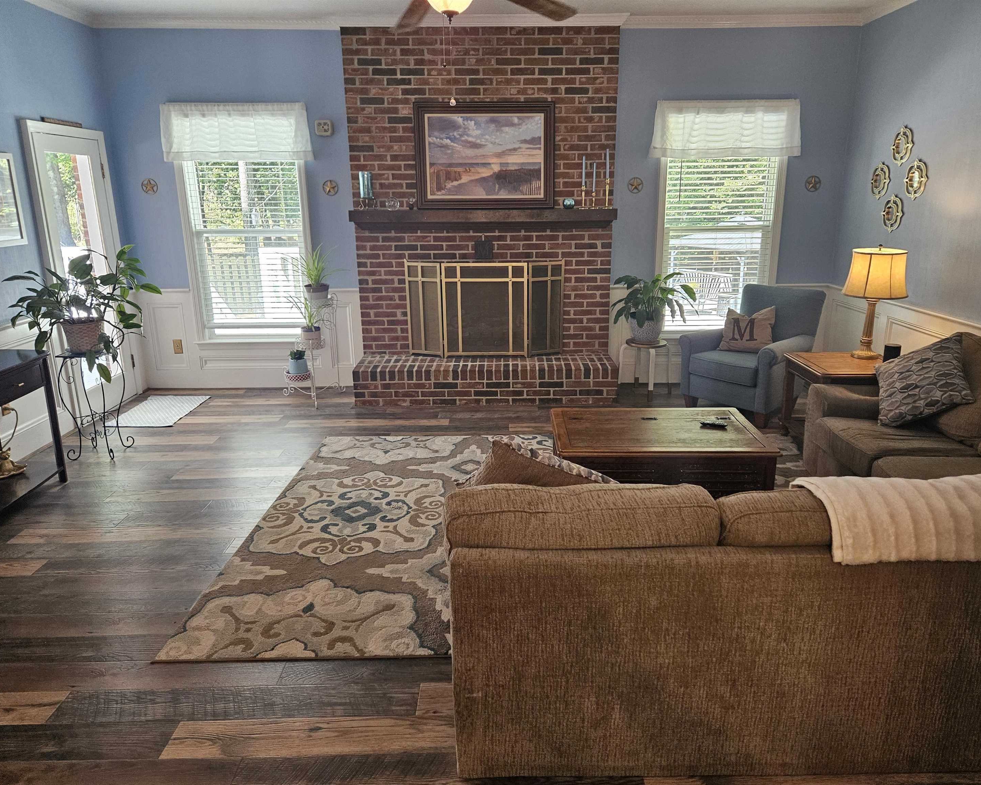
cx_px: 521
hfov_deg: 70.2
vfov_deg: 58.8
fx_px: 697
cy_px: 393
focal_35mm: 24
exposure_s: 1/120
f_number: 1.8
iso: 250
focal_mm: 5.4
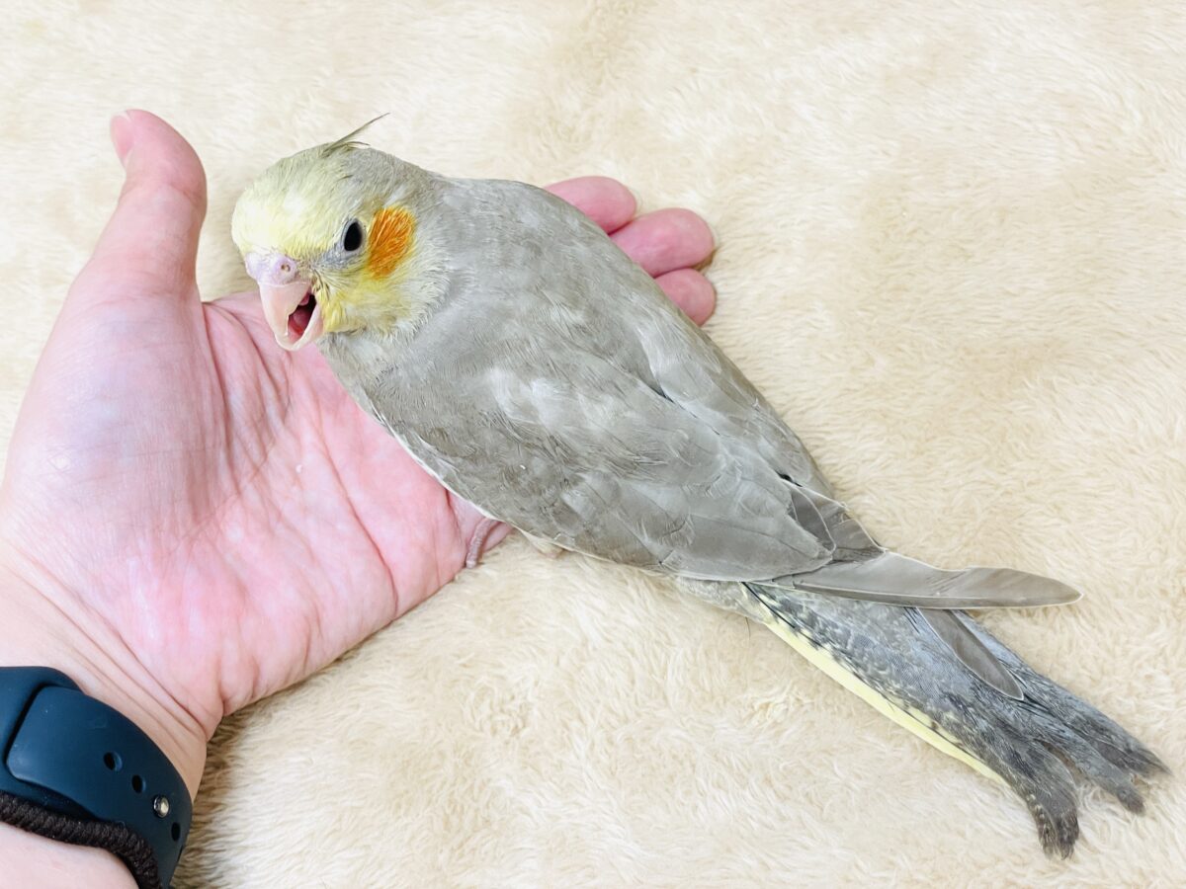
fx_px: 1782
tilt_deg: -54.6
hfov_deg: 36.8
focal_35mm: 52
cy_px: 444
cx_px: 593
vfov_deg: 28.0
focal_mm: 6
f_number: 2
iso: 125
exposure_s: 1/99
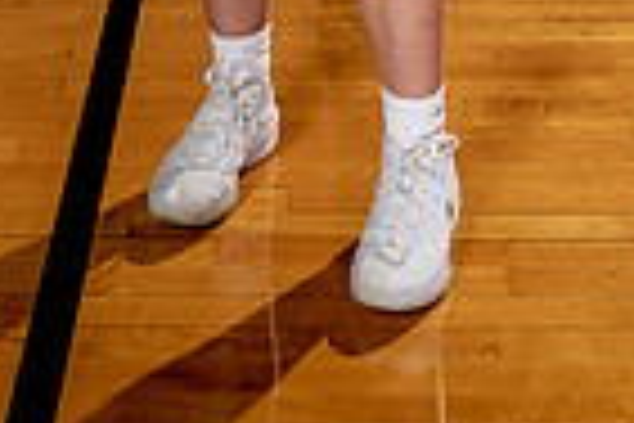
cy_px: -558
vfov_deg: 11.4
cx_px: 283
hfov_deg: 20.0
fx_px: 1796
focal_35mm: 102
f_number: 8
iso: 100
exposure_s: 1/250
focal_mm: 32
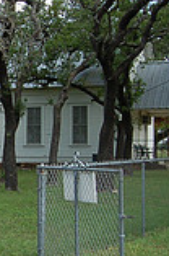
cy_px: 134
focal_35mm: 100
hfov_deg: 12.9
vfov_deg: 20.4
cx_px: -83
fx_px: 707
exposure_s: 1/200
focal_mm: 18
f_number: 9
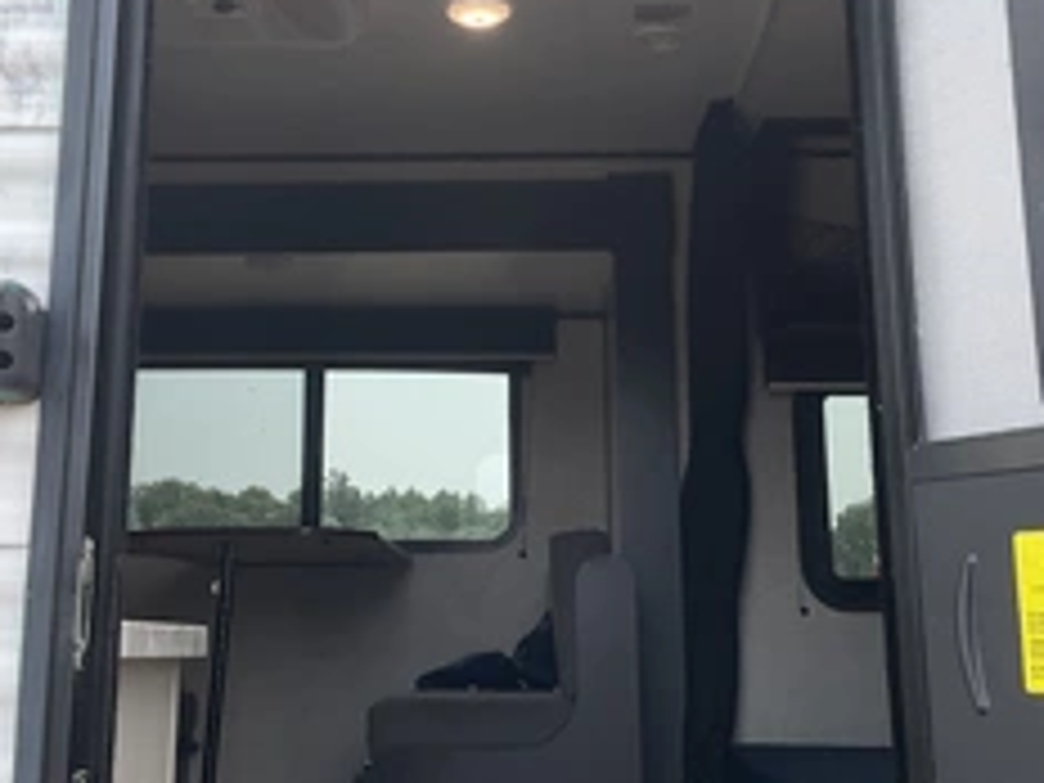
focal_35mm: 50
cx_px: 536
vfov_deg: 29.0
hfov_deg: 38.2
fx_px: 1508
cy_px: 284
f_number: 1.8
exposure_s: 1/509
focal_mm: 3
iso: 25
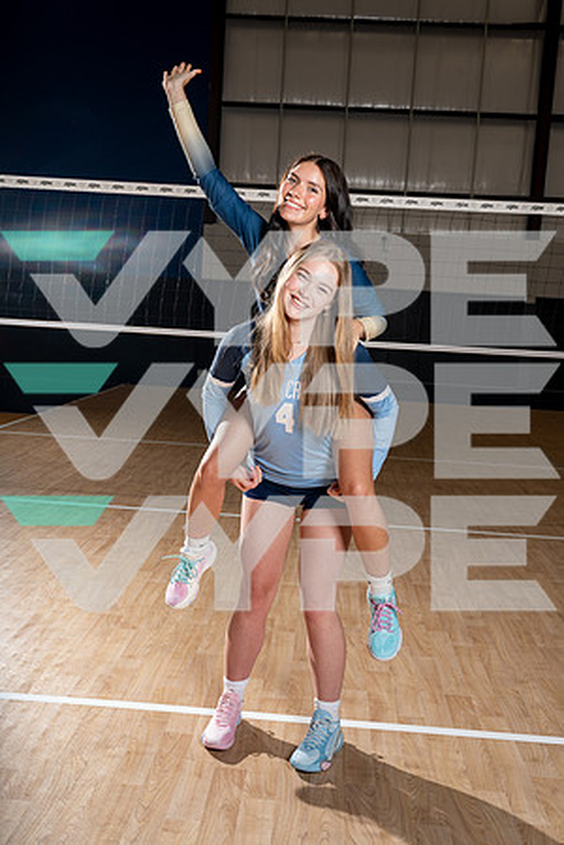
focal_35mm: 36
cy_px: 422
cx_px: 282
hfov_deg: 36.9
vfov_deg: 53.1
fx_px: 846
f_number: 8
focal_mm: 36
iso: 100
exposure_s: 1/250
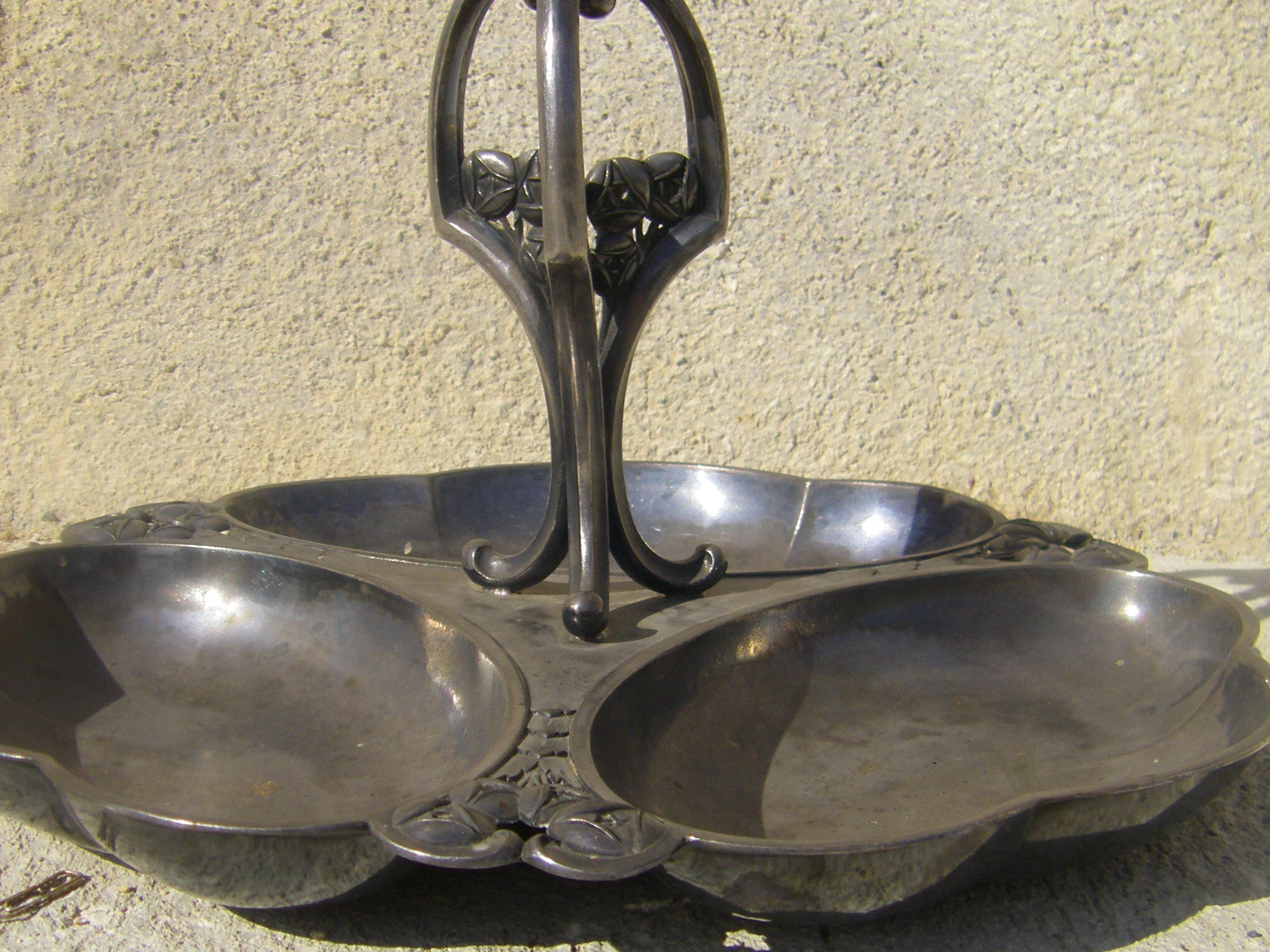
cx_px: 653
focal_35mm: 61
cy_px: 536
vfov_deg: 24.0
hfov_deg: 31.7
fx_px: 2238
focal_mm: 6.3
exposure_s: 1/320
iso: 64
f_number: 7
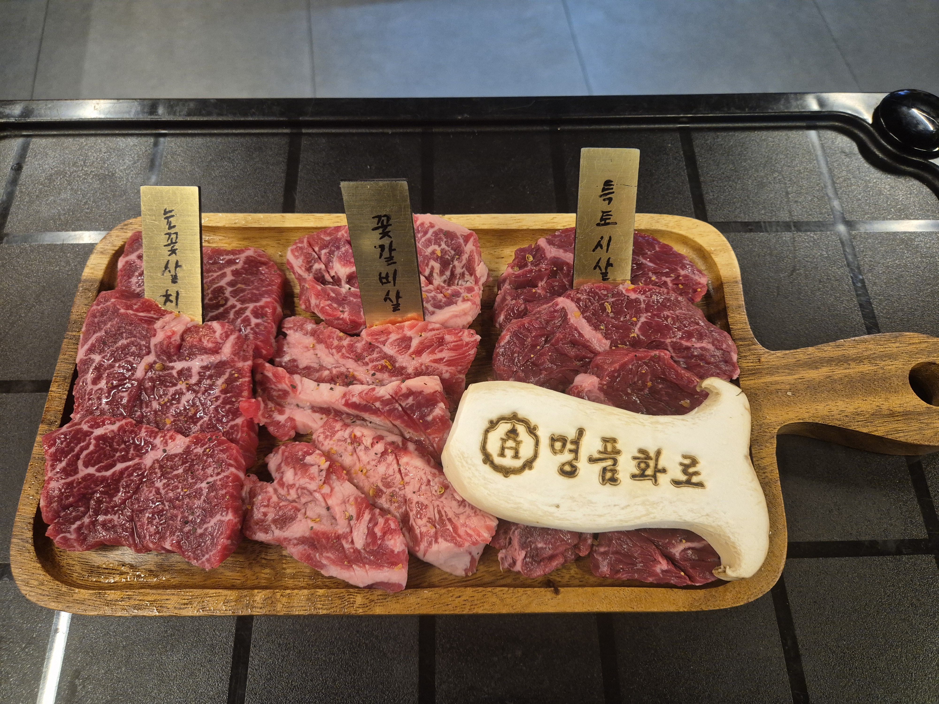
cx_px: 470
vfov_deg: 58.9
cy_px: 352
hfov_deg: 73.9
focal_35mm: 23
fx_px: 624
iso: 640
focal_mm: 5.4
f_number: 1.8
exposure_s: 1/120
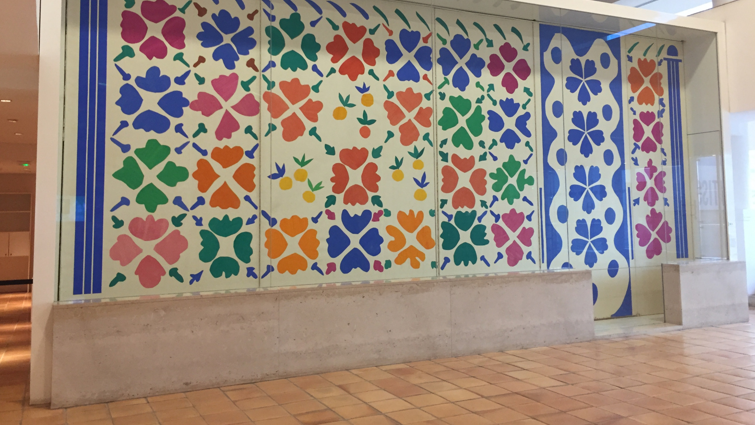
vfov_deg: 36.5
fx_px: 641
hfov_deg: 61.0
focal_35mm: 32
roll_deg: +0.3
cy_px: 163
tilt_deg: +4.6
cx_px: 375
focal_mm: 4.15
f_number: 2.2
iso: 160
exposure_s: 1/33
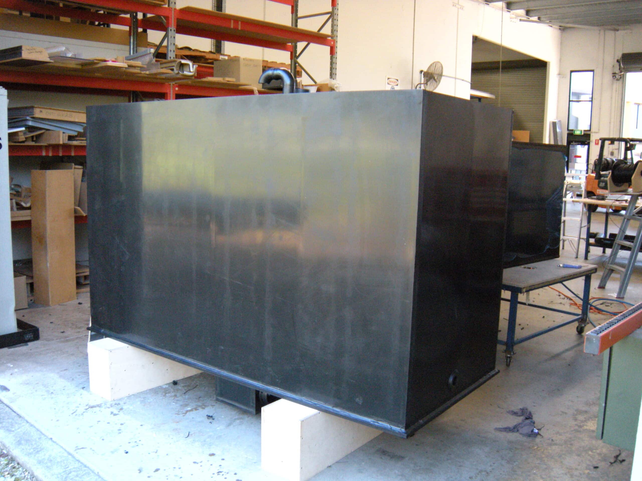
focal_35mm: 35
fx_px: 649
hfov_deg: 52.6
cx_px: 321
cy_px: 240
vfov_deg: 40.7
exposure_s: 1/56
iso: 359
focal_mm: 5.9
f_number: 3.8
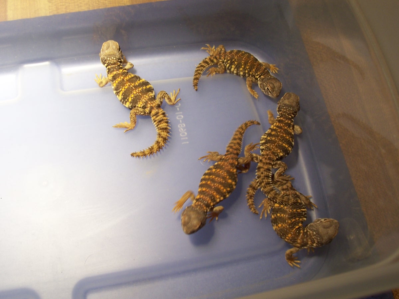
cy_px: 150
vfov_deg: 34.3
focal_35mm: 42
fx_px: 484
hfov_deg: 44.8
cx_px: 200
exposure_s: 1/45
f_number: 3
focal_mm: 7
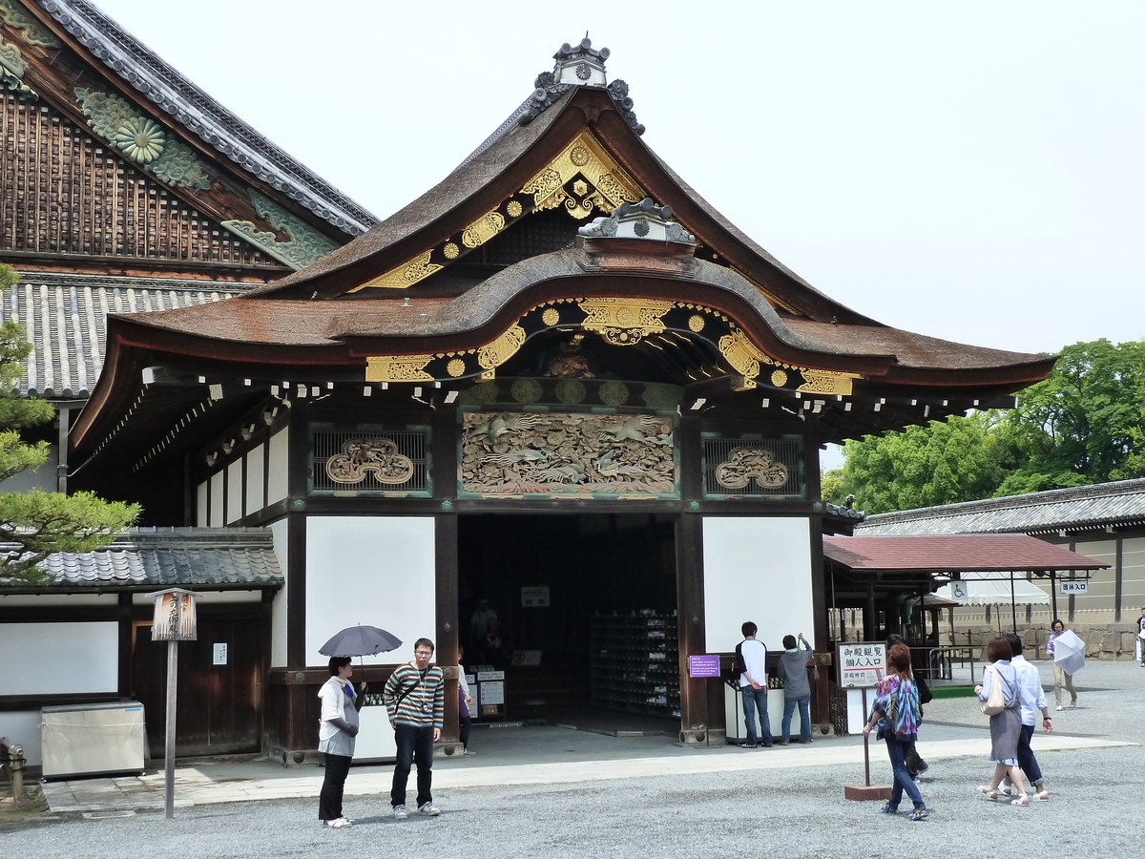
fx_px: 1588
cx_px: 572
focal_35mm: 48
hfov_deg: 39.7
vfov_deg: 30.3
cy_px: 430
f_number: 4
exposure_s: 1/400
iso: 200
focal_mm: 7.9
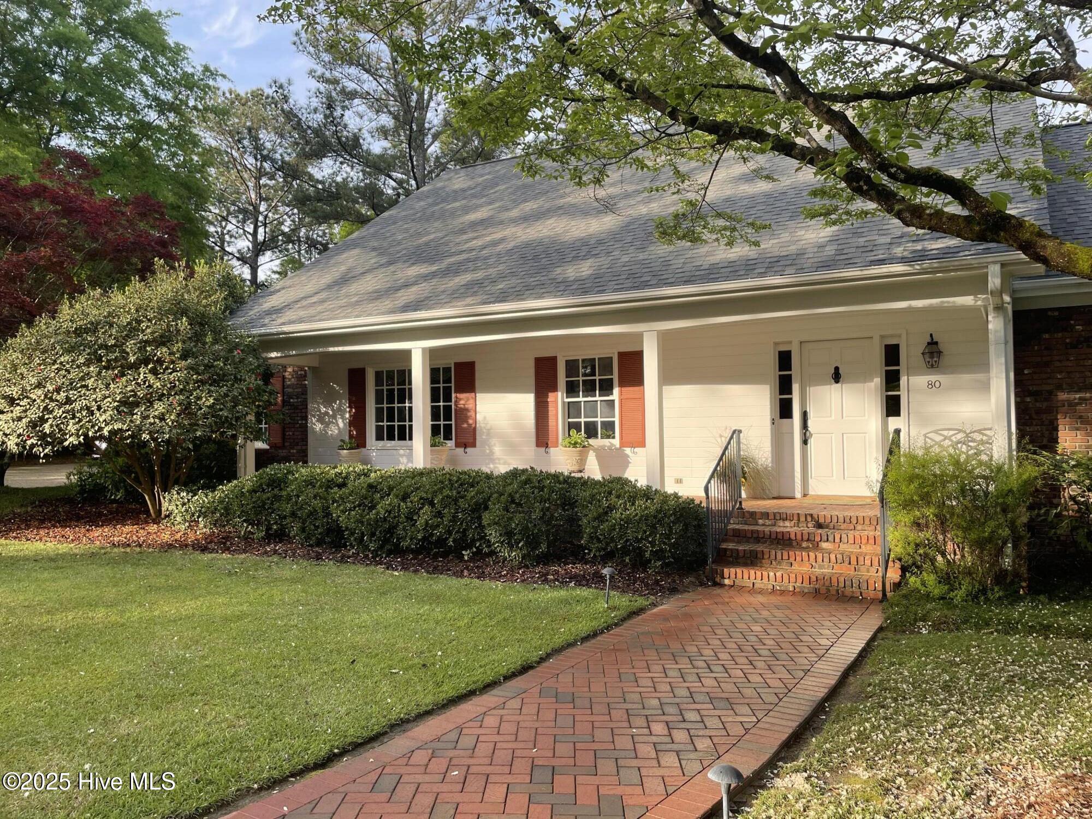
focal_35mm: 26
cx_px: 546
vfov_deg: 53.1
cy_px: 410
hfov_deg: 67.3
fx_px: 820
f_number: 1.6
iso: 32
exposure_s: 1/636
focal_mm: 4.2
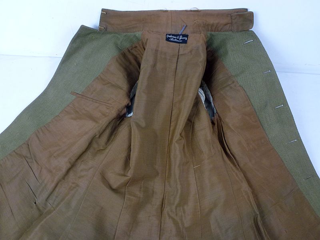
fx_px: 222
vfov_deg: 56.8
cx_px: 160
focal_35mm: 24
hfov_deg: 71.6
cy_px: 120
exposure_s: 1/60
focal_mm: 4.3
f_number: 3.3
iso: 200
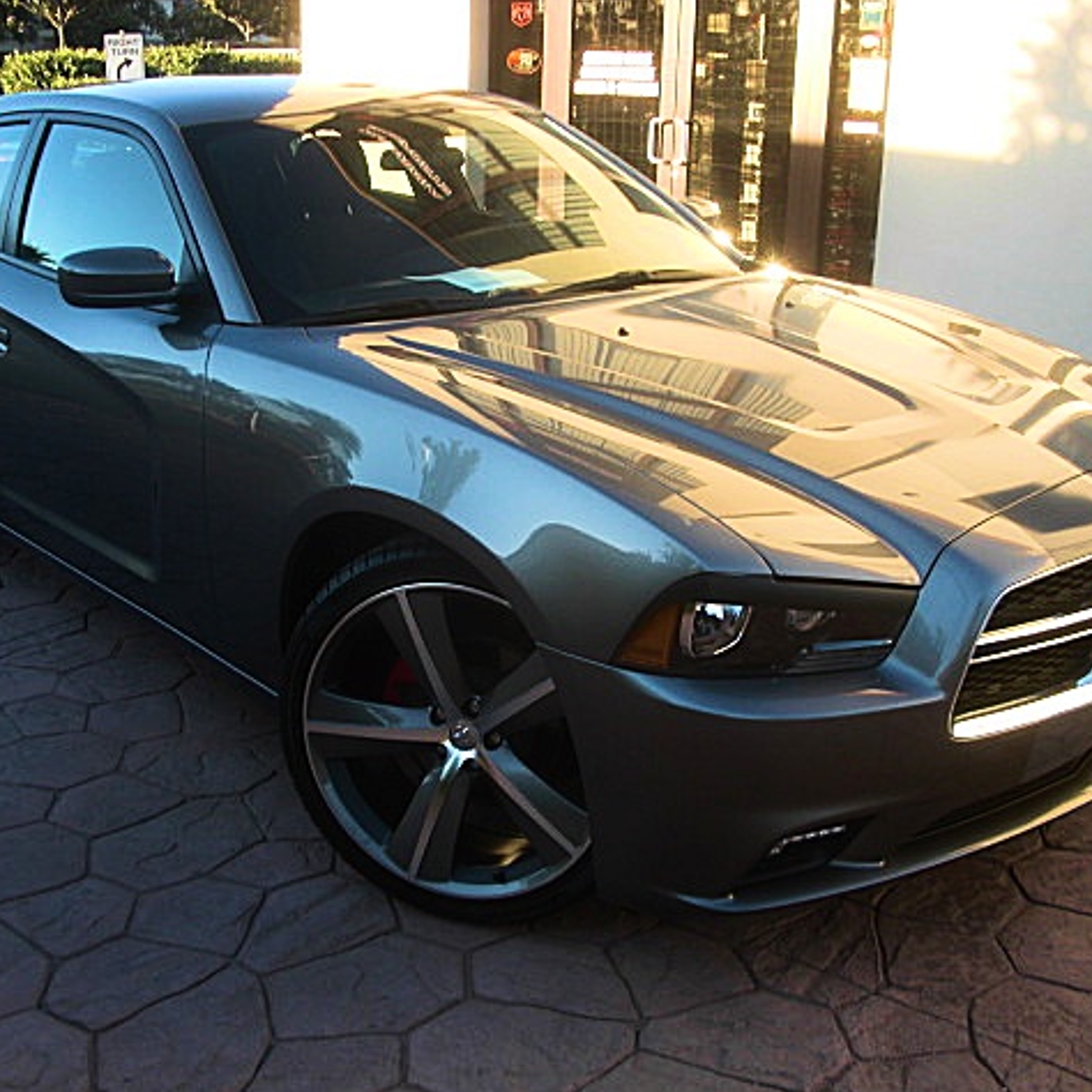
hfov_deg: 39.2
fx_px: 1535
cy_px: 548
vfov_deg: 39.2
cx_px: 530
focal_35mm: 43
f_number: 2.8
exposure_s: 1/125
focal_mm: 6.3
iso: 50
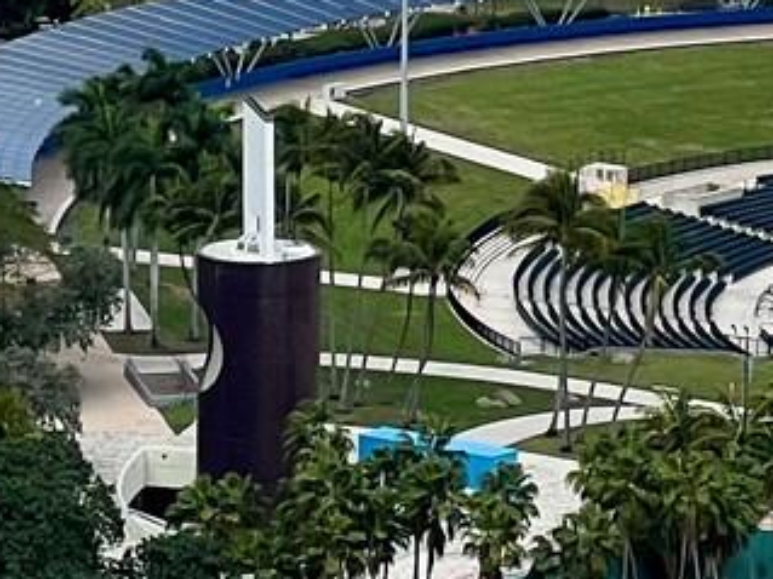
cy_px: -741
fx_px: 8616
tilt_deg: -5.7
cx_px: 354
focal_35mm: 386
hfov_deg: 5.1
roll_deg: +0.4
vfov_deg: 3.8
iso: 32
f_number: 2.8
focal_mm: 9
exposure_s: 1/681
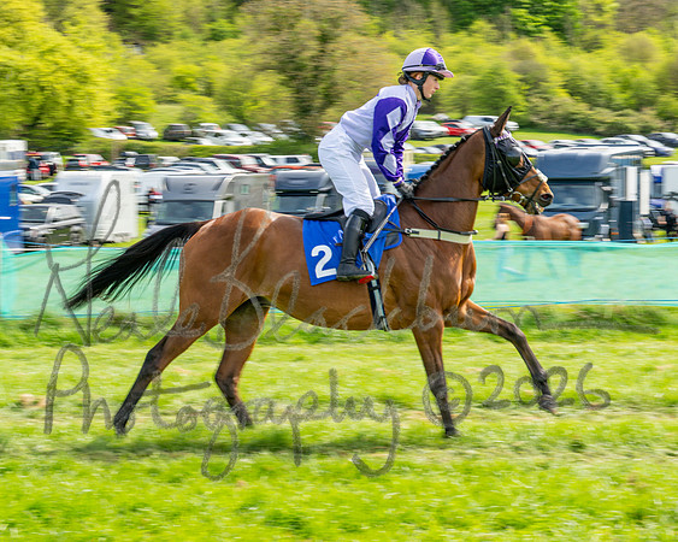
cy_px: 251
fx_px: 2007
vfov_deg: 15.4
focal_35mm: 100
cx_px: 260
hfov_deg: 19.1
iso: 100
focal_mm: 70
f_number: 9
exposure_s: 1/160
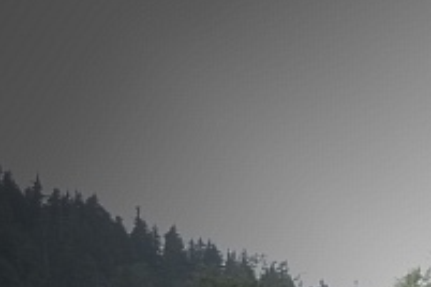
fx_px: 1592
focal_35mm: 133
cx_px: 815
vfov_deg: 9.2
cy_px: 707
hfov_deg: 13.5
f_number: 3.3
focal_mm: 4.9
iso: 125
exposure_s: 1/320
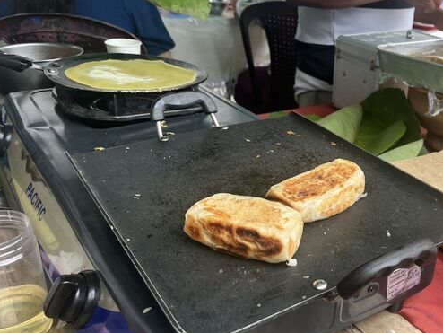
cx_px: 333
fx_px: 512
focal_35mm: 40
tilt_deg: -27.5
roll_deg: -5.1
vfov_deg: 35.9
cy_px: 197
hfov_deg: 45.2
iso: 40
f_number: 1.6
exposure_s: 1/201
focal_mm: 5.1
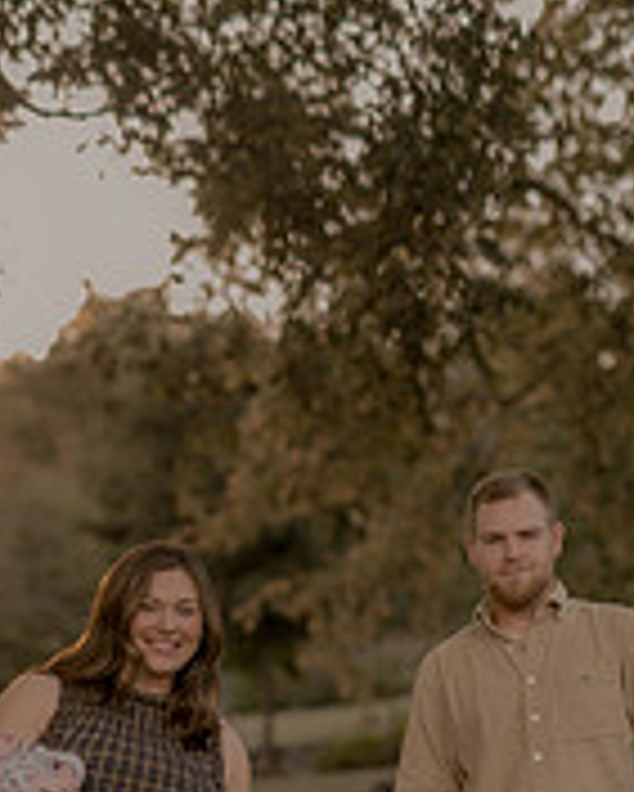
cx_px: 353
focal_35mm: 120
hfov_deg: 12.9
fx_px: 2812
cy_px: 765
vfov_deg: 15.8
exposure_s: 1/400
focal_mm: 50
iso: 160
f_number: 1.8
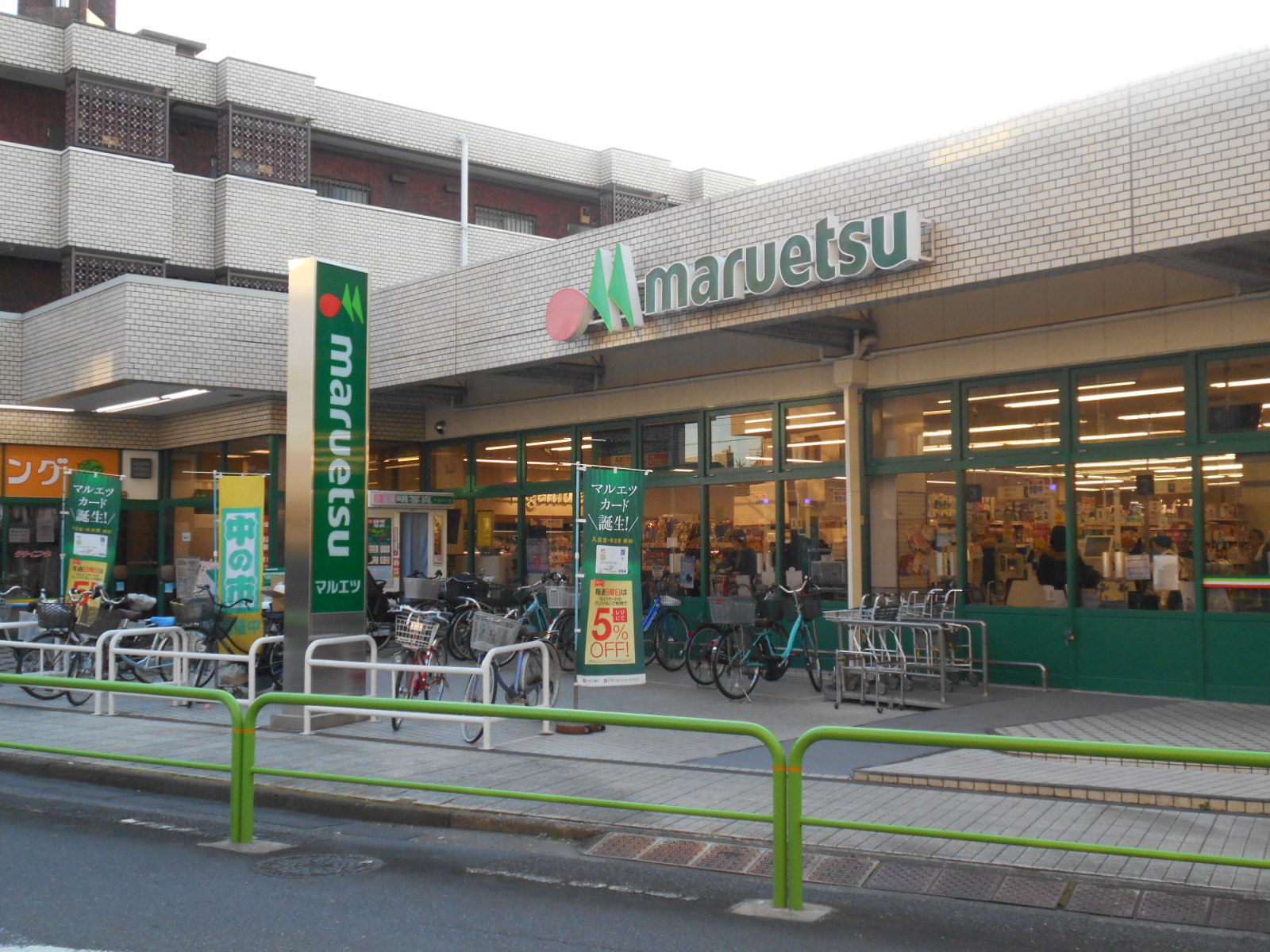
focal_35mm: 39
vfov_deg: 36.8
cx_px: 635
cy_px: 476
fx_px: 1431
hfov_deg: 47.9
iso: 220
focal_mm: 6.7
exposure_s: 1/250
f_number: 3.9
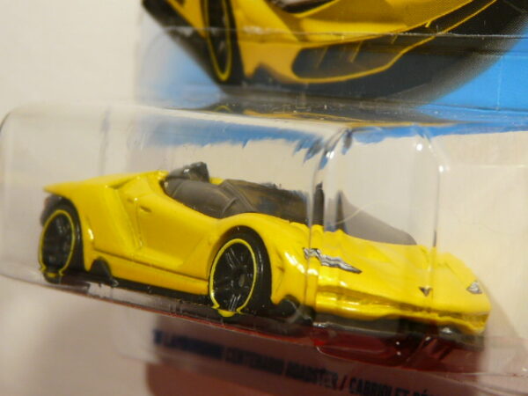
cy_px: 198
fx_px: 2013
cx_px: 264
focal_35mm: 132
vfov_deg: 11.2
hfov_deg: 14.9
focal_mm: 13.6
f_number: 3.2
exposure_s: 1/50
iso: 100
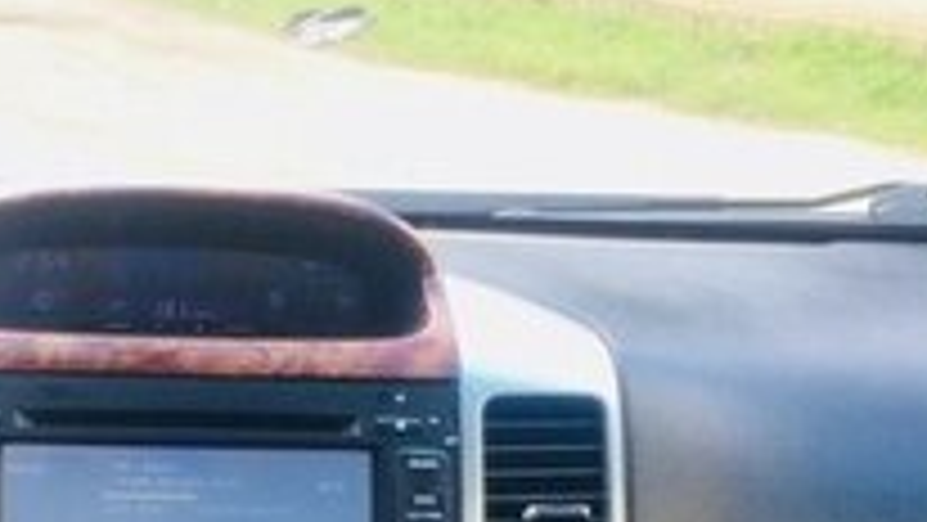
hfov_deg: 20.9
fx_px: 2483
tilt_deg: -24.4
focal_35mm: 101
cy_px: 799
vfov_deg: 11.5
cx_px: 171
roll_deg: -0.7
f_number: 2.2
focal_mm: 4.15
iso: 32
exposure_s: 1/50
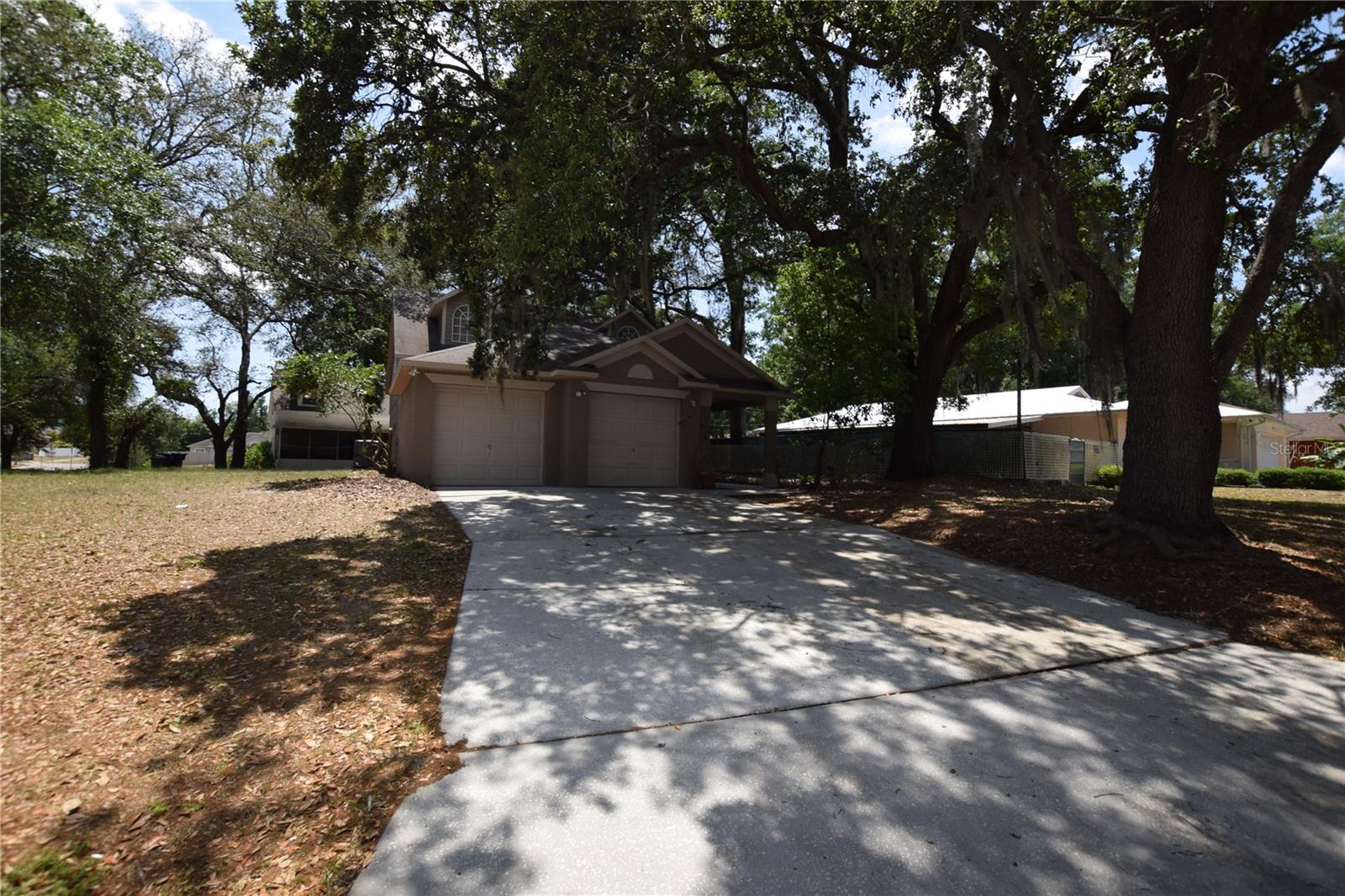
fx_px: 560
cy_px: 448
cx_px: 672
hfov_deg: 100.4
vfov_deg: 77.3
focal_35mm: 15
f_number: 8
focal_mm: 10
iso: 100
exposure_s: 1/200
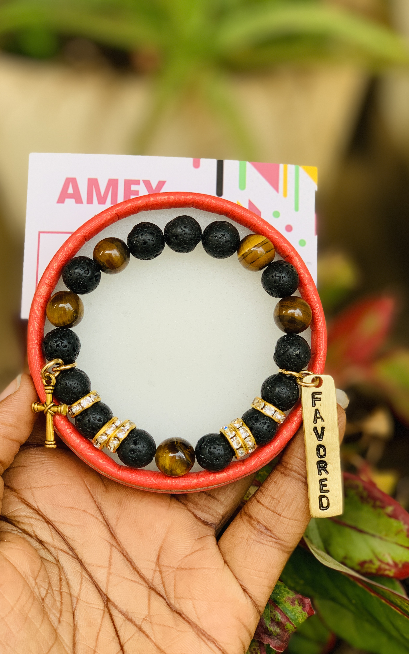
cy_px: 330
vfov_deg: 36.3
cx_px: 185
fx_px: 999
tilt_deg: -33.7
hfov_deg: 23.1
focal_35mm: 56
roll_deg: -0.5
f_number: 2.4
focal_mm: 6
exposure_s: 1/122
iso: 64
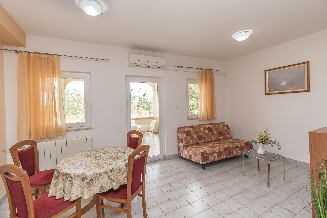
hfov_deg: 100.4
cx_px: 164
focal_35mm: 15
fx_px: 136
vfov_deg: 77.3
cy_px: 109
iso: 160
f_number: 4.5
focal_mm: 10
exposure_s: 1/60
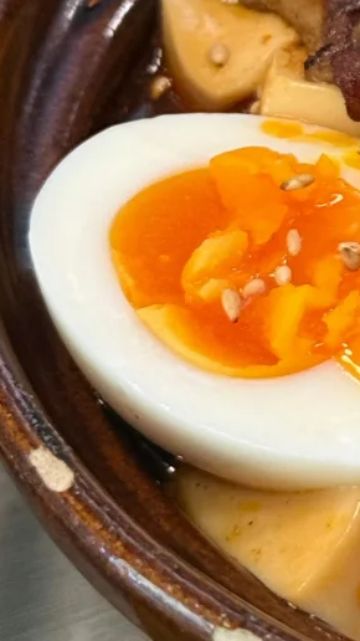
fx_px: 2479
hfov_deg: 8.0
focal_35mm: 146
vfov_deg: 14.6
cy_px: 97
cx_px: 657
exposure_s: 1/33
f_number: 1.78
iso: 250
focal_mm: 6.76
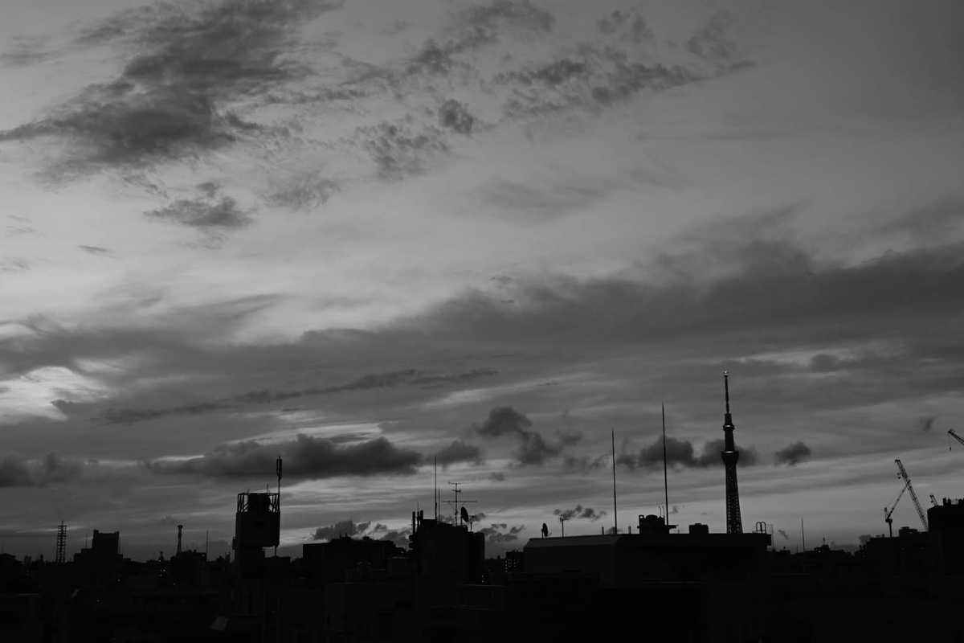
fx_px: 1125
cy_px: 322
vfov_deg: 31.9
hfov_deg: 46.4
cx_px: 482
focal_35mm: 42
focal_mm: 28
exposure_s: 1/2
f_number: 11
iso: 100
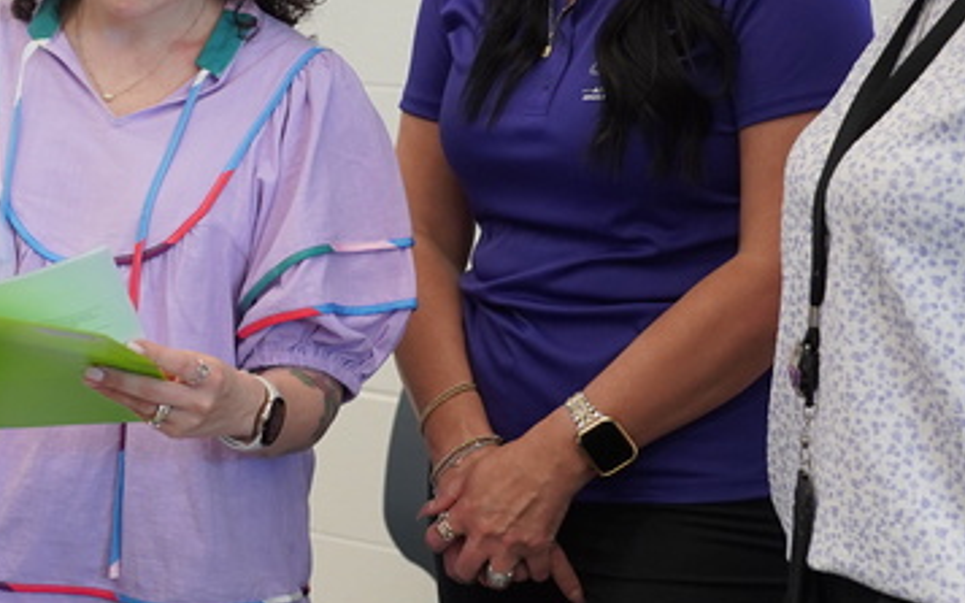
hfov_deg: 17.4
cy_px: 137
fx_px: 3077
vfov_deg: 11.2
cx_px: -16
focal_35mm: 117
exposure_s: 1/160
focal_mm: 40
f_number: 4
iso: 1600
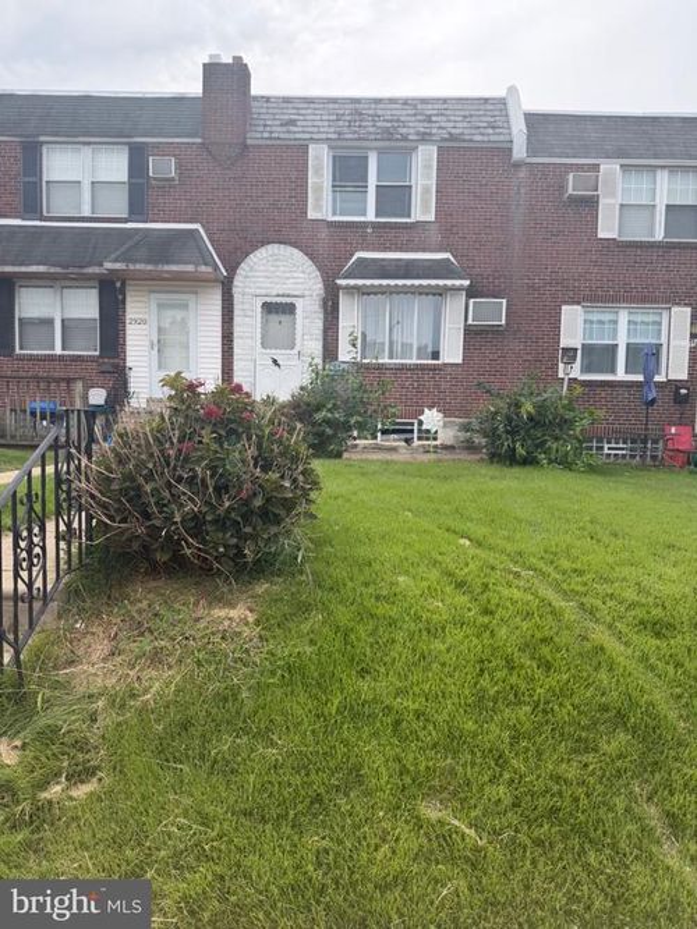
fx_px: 645
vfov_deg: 71.6
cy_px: 464
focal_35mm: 24
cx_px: 348
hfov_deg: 56.8
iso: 100
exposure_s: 1/1812
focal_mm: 6.76
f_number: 1.78
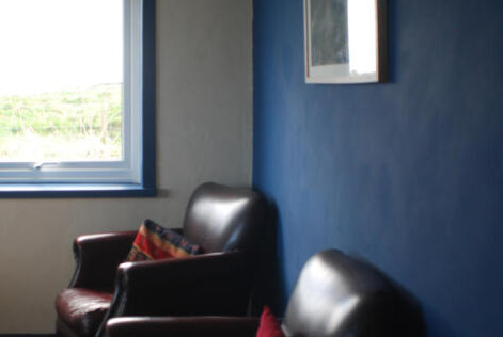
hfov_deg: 27.7
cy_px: 145
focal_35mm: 73
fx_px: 1018
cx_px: 202
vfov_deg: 18.8
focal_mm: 35
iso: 320
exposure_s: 1/30
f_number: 4
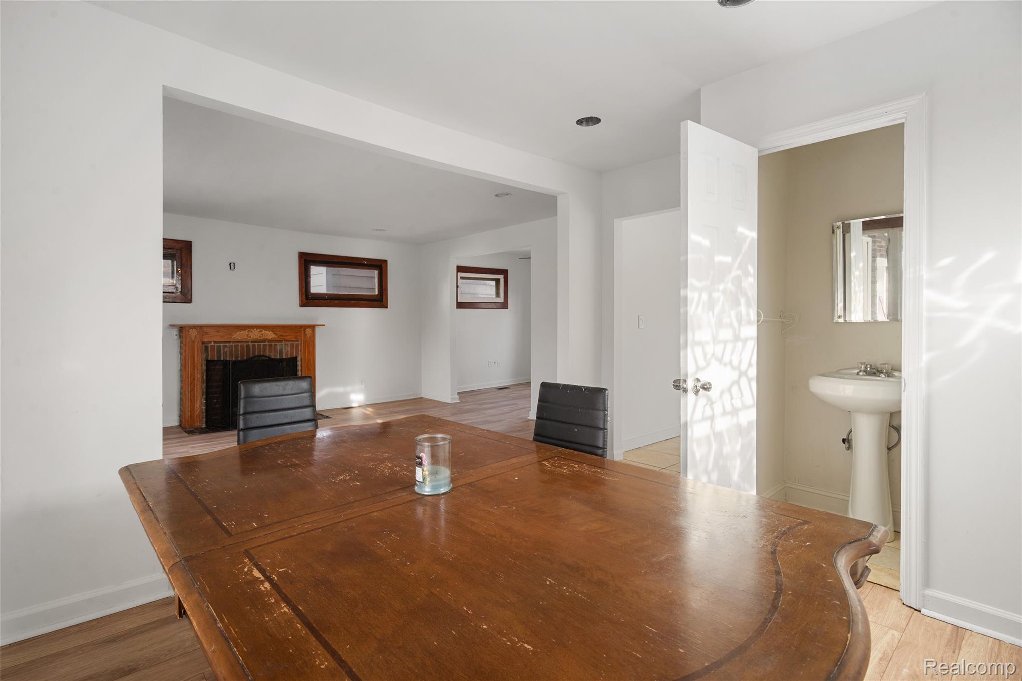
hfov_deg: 93.3
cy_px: 340
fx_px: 483
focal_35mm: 17
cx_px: 511
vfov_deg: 70.5
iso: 320
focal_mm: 17
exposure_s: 1/15
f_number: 9
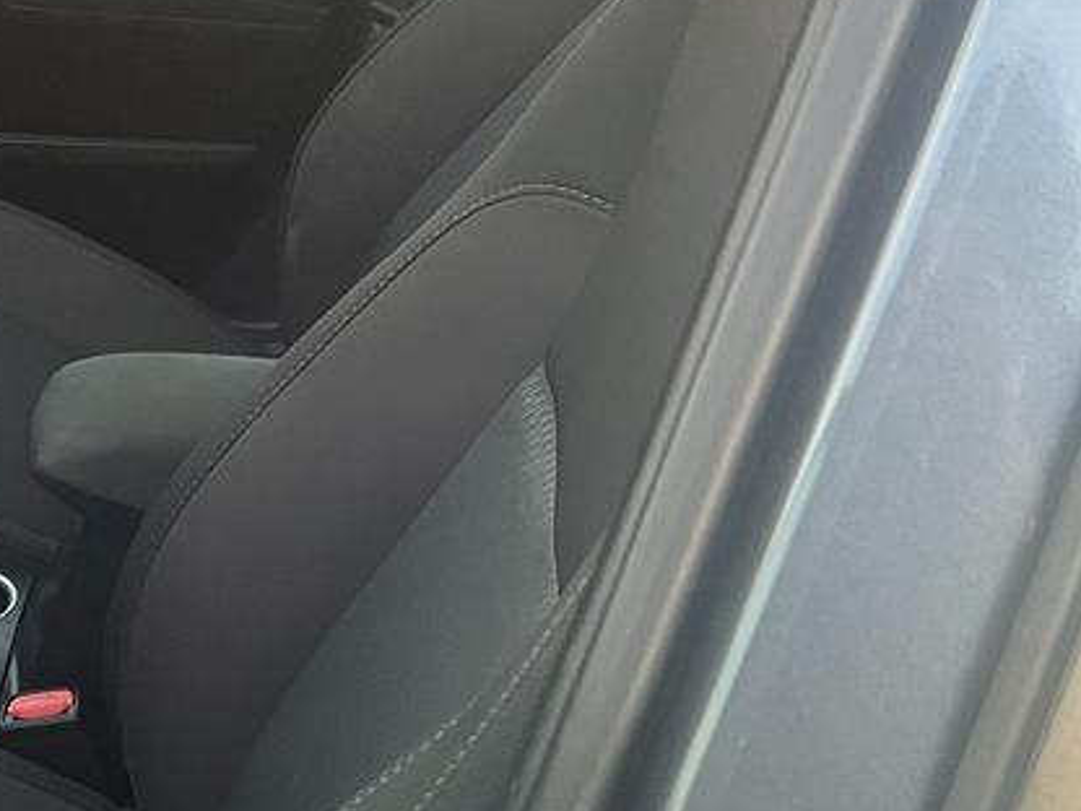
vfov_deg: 18.4
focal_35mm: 80
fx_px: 2498
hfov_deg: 22.1
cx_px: -288
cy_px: 380
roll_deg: -0.8
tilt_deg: -29.8
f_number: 1.6
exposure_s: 1/60
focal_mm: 5.1
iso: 400
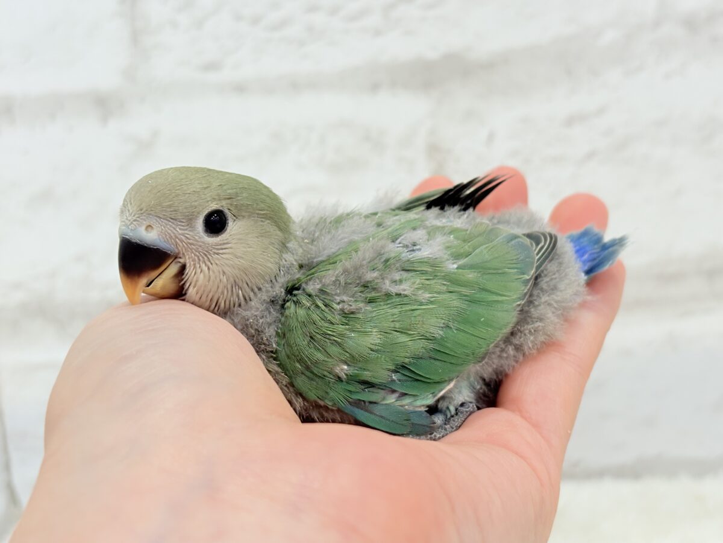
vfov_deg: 28.0
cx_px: 362
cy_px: 272
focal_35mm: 52
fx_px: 1086
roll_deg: +6.4
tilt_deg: -9.1
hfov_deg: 36.8
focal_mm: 5.96
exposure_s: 1/100
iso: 80
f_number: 1.6
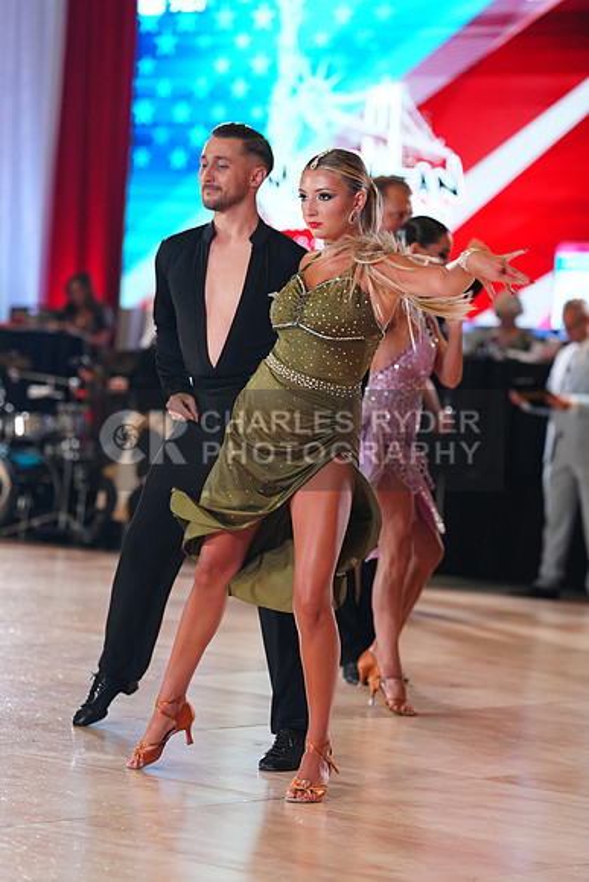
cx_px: 294
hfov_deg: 11.2
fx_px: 2992
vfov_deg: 16.8
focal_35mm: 122
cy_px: 441
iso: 1600
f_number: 2.8
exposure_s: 1/400
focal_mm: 122
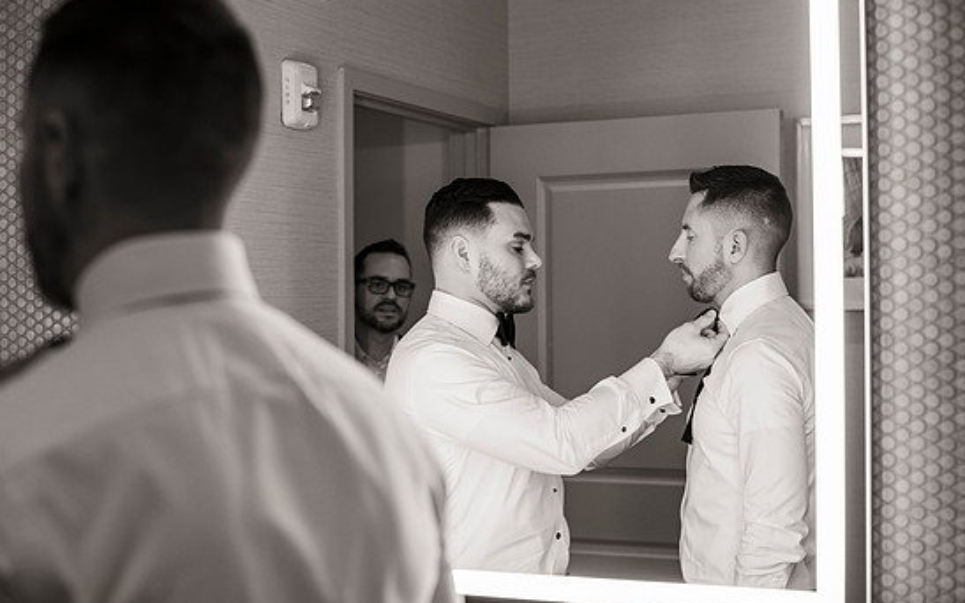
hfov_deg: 37.5
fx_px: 1420
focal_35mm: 54
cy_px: 306
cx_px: 490
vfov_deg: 24.0
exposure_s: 1/100
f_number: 3.2
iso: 800
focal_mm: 50
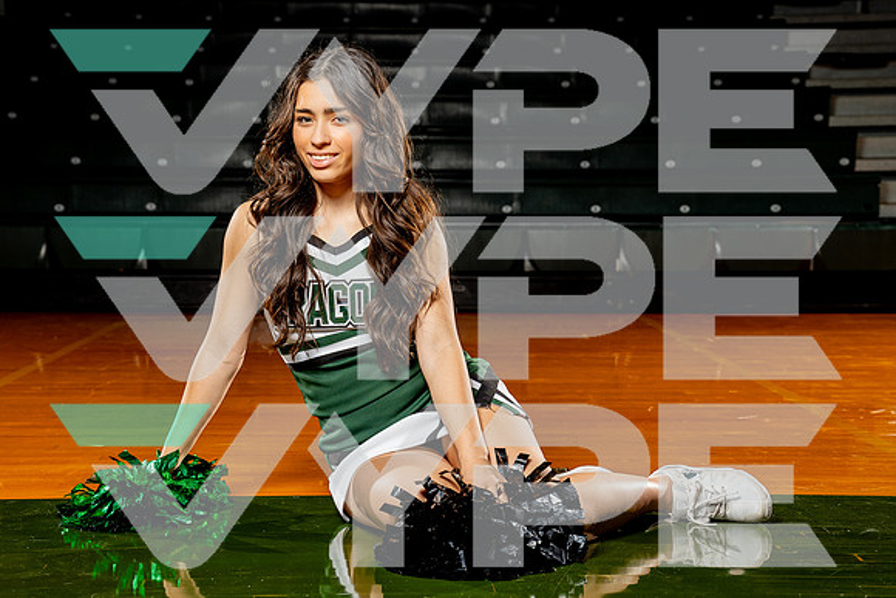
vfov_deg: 19.6
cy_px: 331
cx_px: 417
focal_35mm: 69
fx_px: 1726
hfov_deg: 29.1
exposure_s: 1/250
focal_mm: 61
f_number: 5.6
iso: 160
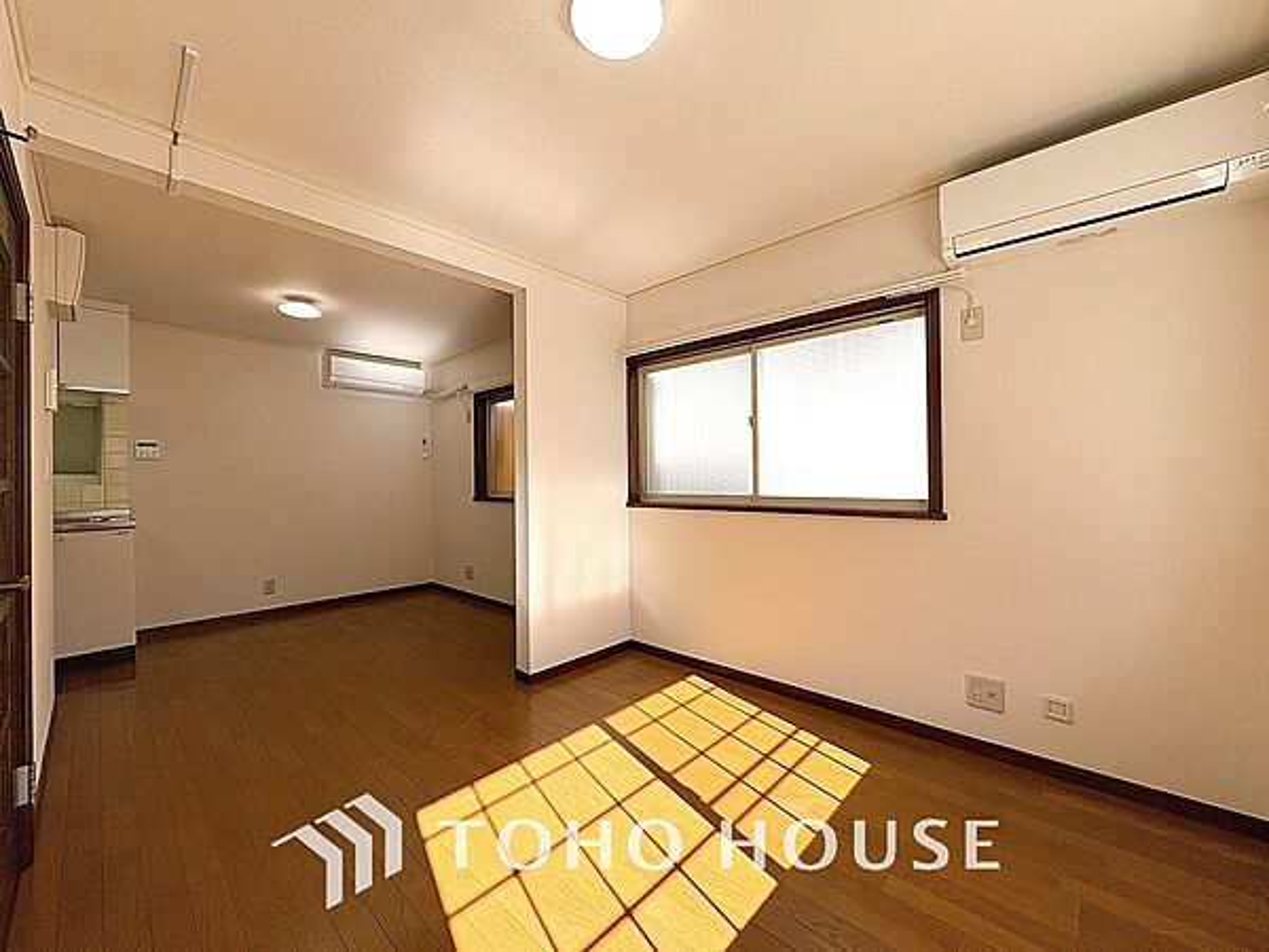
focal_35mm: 14
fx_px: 513
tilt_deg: +0.5
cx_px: 634
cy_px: 476
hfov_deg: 102.1
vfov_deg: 85.7
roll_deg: +1.0
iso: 40
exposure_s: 1/351
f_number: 2.2
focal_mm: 2.22
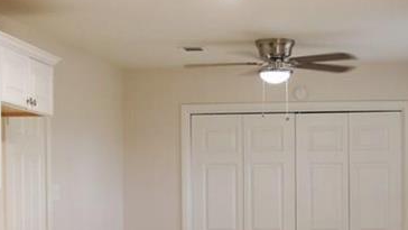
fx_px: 1050
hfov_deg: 22.0
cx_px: 217
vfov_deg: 12.4
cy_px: 204
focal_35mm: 97
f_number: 4
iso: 200
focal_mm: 22
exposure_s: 1/40
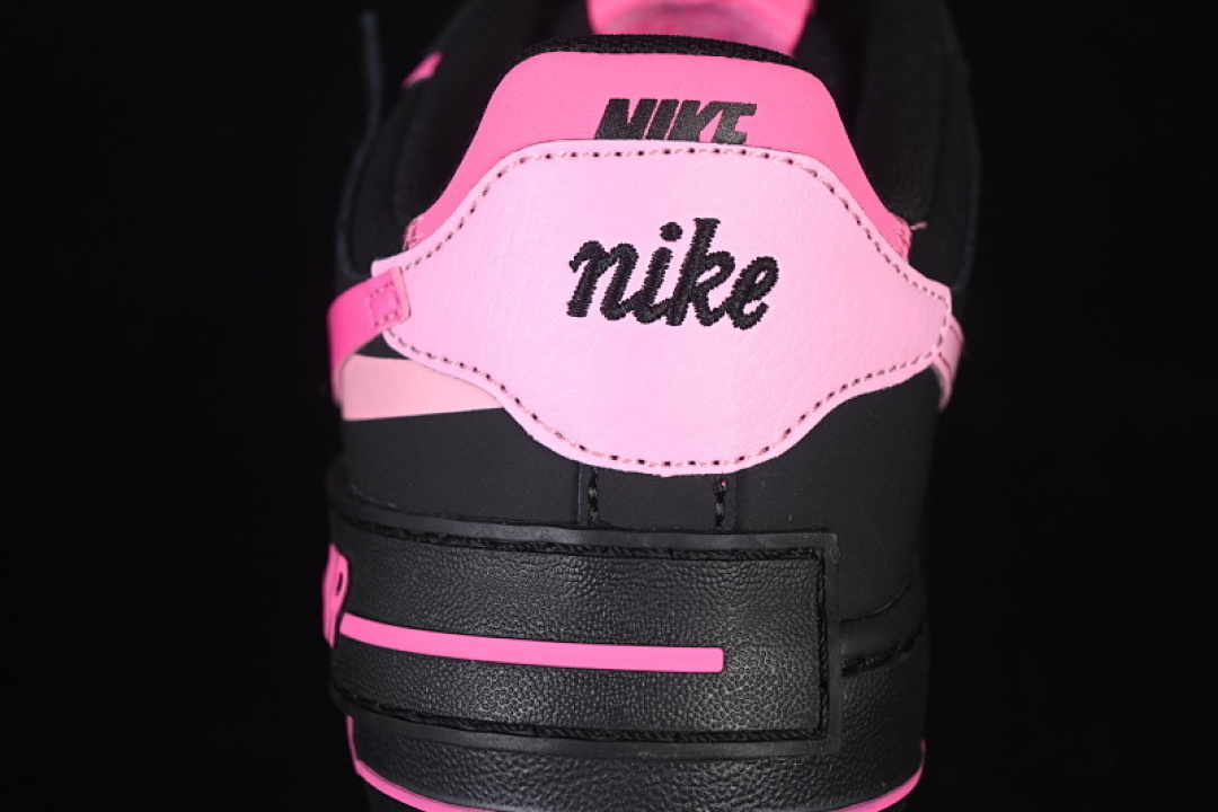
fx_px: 2537
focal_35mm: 75
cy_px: 406
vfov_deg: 18.2
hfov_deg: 27.0
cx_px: 609
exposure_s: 1/50
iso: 160
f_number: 6.3
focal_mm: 50
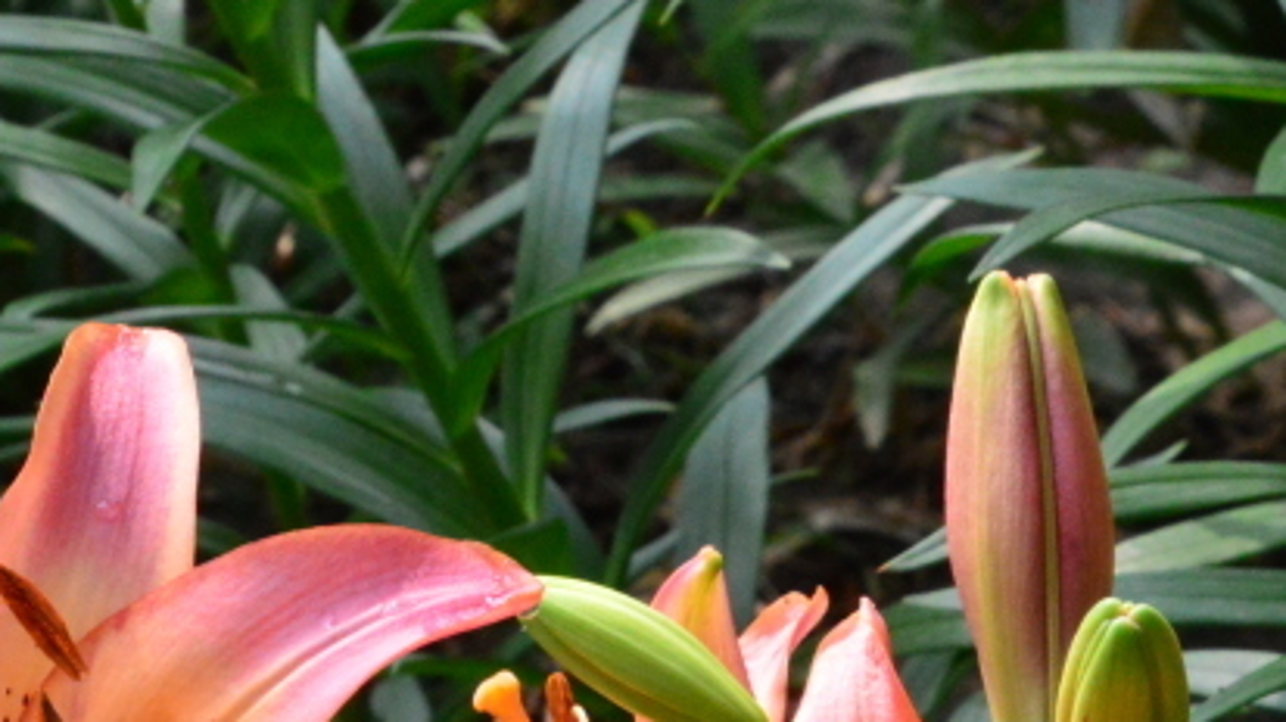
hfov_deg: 8.5
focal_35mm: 253
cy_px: 487
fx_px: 8635
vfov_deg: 4.8
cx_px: -69
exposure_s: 1/250
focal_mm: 65
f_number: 20
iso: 3200
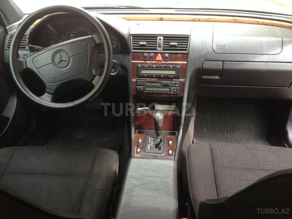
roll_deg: +0.9
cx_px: 146
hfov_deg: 55.4
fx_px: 278
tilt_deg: -27.8
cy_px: 110
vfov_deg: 42.9
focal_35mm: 33
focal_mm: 4.12
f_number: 2.4
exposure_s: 1/120
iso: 100
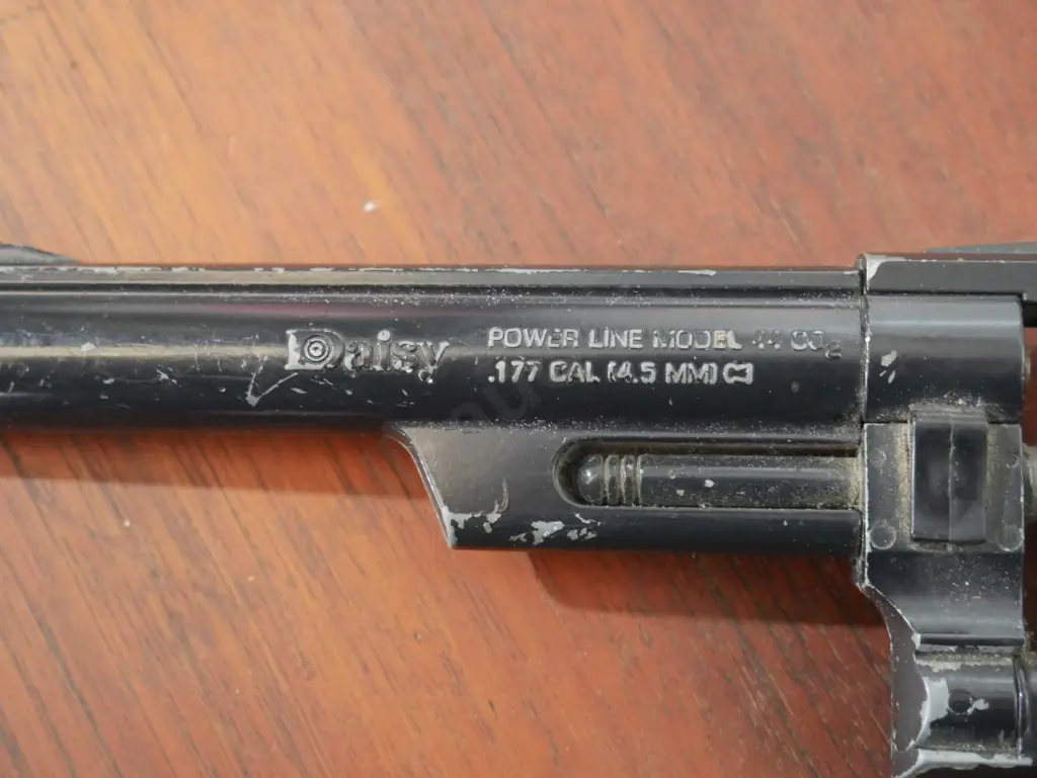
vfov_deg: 25.3
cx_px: 518
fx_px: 1738
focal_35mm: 58
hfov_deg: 33.2
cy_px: 389
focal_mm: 29
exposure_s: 1/30
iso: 3200
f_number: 5.4
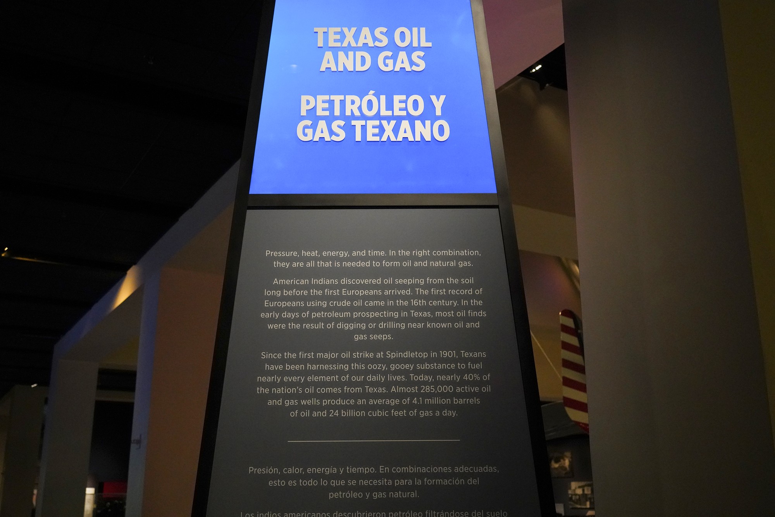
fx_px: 818
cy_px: 258
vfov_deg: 35.1
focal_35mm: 38
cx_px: 388
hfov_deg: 50.7
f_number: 5.6
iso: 8000
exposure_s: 1/100
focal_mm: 38
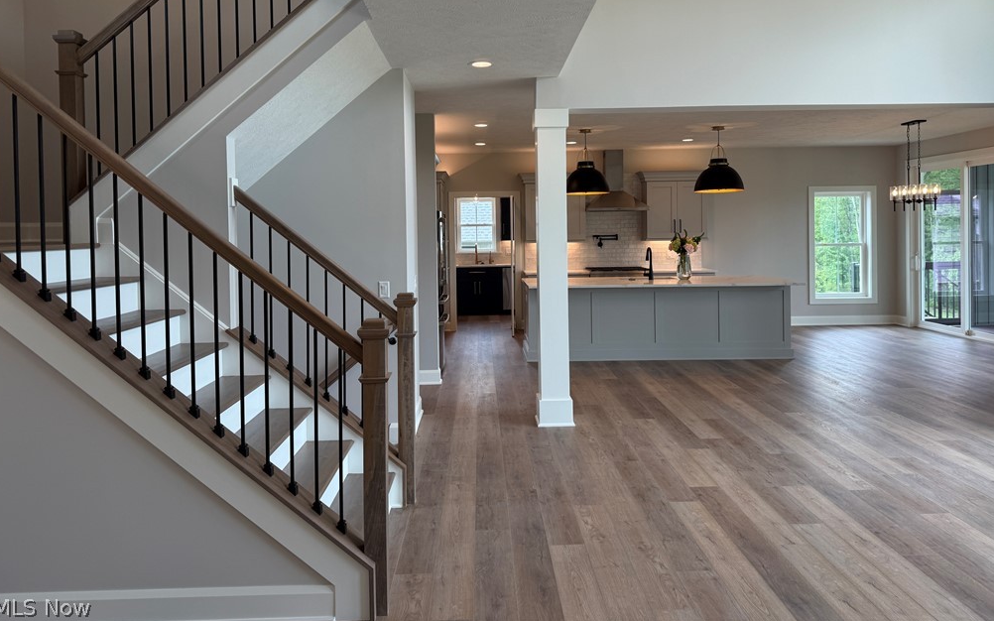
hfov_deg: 70.4
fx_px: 704
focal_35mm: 26
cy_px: 243
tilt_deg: -0.4
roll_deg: +1.1
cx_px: 495
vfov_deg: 47.3
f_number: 1.78
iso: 80
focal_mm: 6.76
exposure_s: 1/338
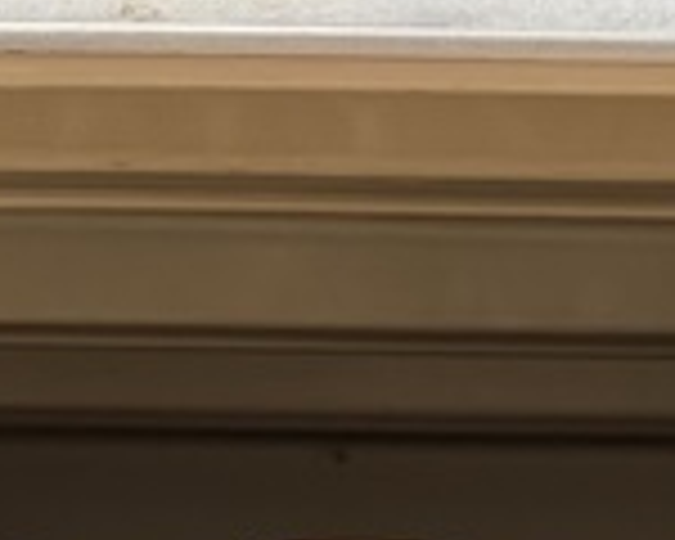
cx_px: 1454
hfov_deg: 12.5
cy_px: 1098
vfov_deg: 10.8
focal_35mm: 130
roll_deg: -0.3
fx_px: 2597
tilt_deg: -9.0
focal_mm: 5.96
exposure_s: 1/60
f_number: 1.6
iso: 125
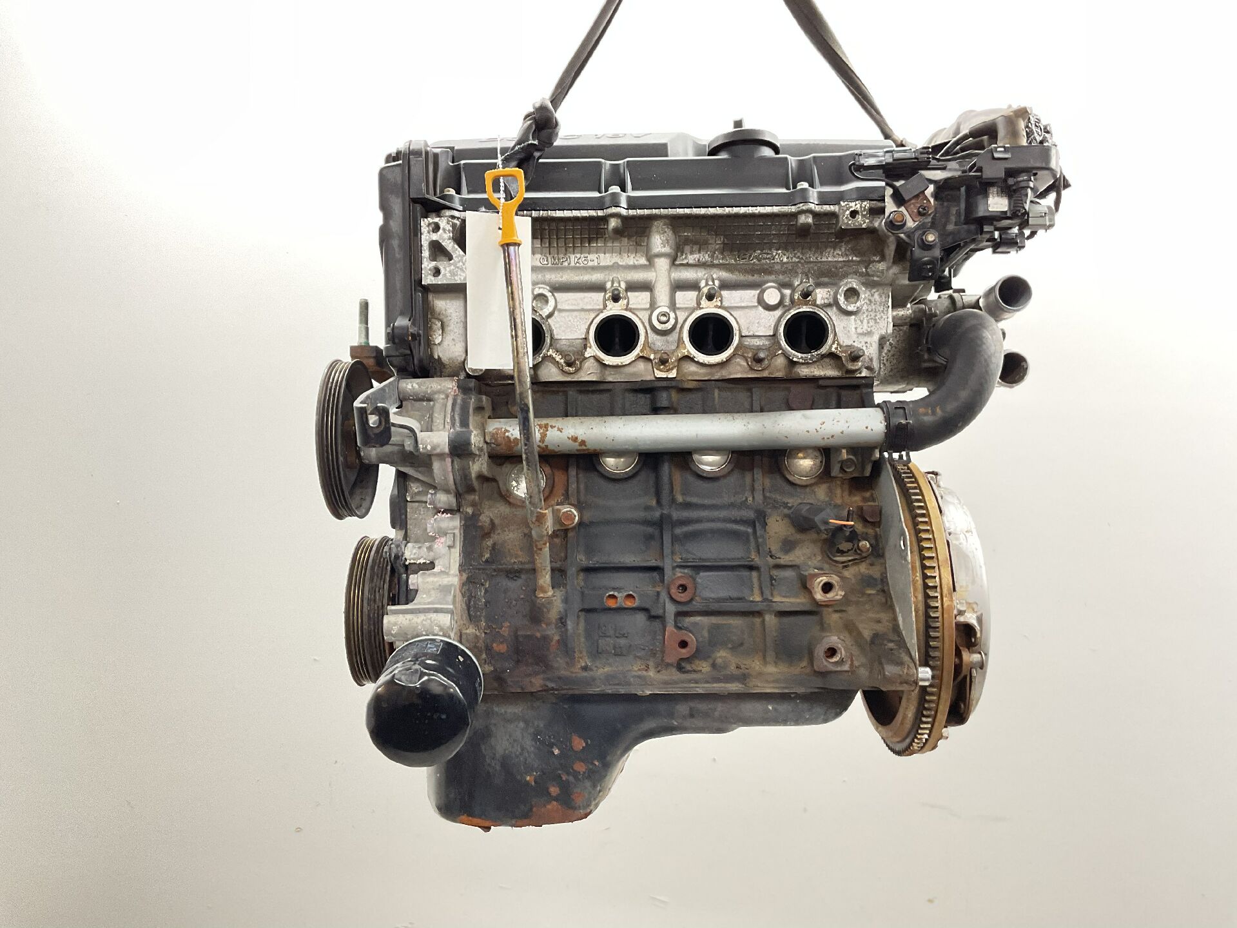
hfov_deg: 61.7
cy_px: 464
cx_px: 618
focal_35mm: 29
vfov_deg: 48.2
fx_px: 1036
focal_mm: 3
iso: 125
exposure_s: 1/50
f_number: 1.8
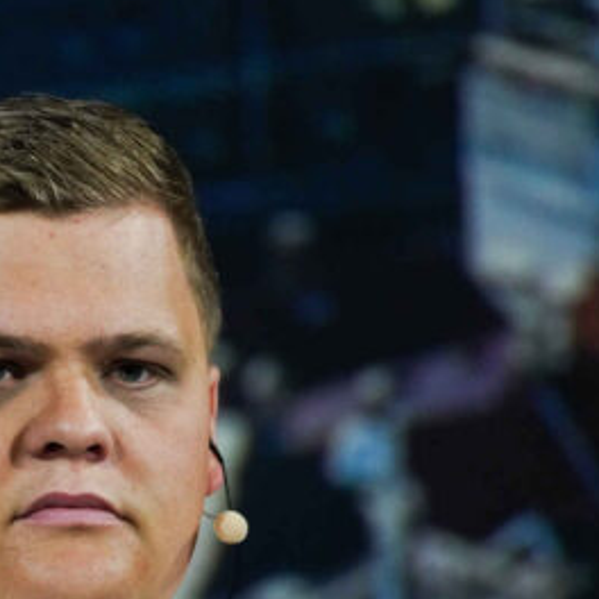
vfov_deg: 1.9
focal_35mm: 928
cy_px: 454
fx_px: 18168
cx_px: 104
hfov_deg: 1.9
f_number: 5.6
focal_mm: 400
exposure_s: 1/250
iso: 4000
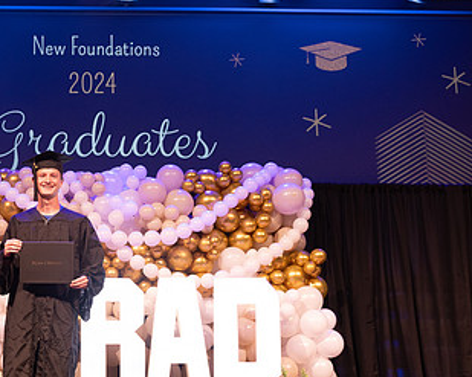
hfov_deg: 30.0
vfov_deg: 25.3
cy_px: 224
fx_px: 838
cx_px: 38
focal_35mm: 60
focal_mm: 34
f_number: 4
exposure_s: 1/200
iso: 1600
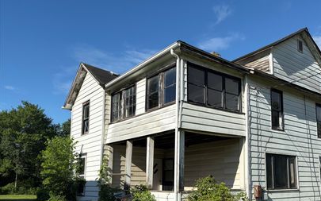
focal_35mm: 34
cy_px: 136
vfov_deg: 36.8
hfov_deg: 56.1
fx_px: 297
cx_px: 197
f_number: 1.6
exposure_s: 1/5348
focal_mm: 5.96
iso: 64
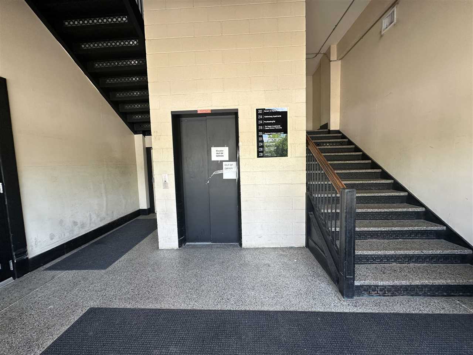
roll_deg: +0.9
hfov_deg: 102.1
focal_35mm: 14
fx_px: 191
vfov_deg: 85.7
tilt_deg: -3.9
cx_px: 236
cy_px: 178
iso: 100
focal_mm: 2.22
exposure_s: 1/99
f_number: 2.2
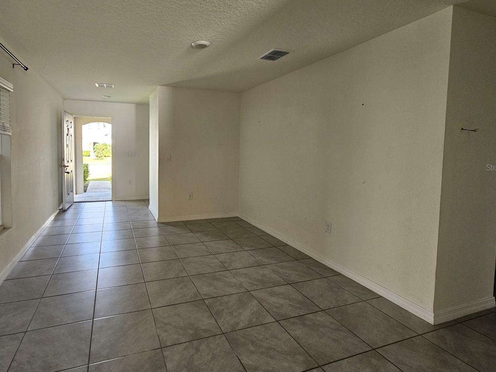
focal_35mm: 17
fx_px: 244
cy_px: 167
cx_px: 200
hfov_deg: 89.9
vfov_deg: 74.5
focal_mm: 2.2
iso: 80
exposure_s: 1/60
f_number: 2.2
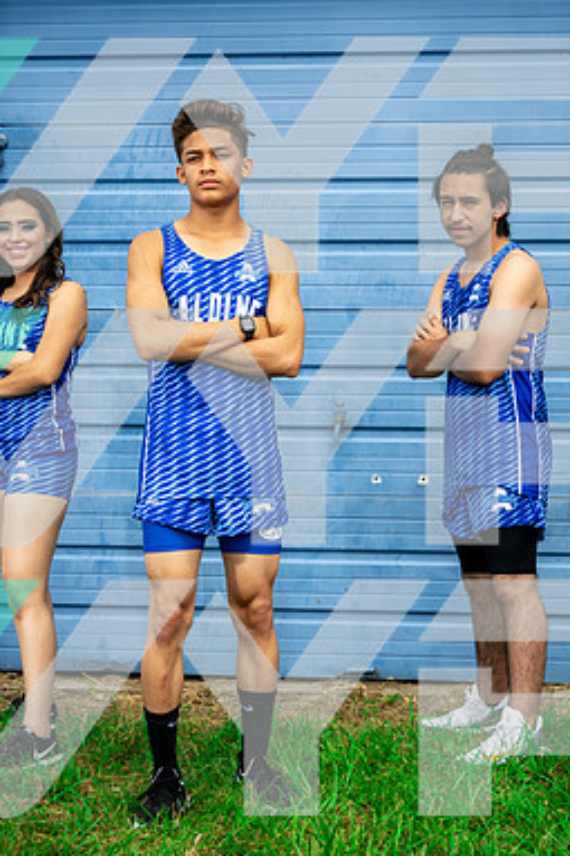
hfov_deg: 18.4
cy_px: 428
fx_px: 1759
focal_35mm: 74
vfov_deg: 27.4
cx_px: 382
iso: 100
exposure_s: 1/125
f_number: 8
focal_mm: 47
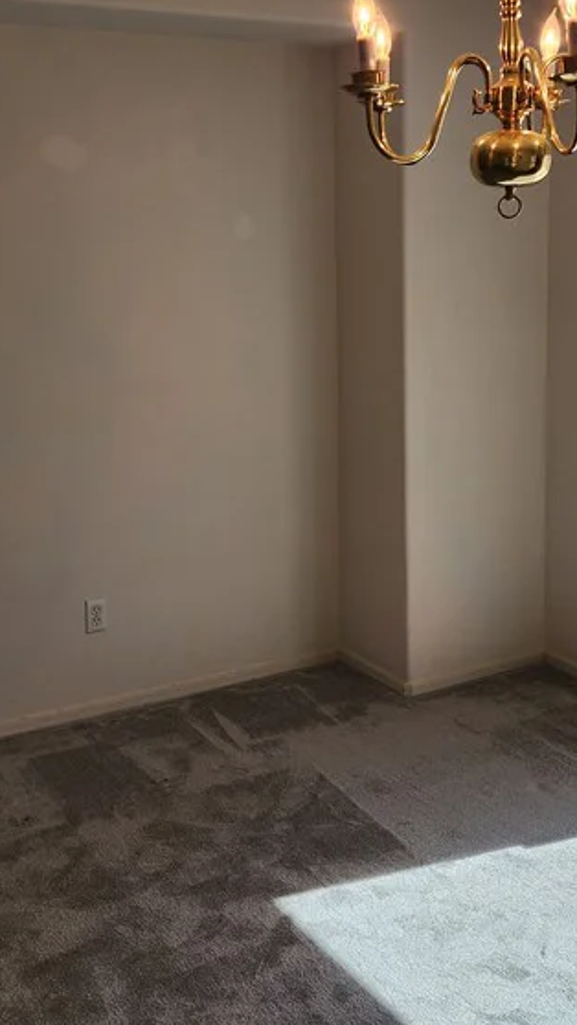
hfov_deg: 25.9
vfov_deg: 44.2
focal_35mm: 46
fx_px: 1251
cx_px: 347
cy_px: 375
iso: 25
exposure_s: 1/120
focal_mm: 6.4
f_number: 1.8
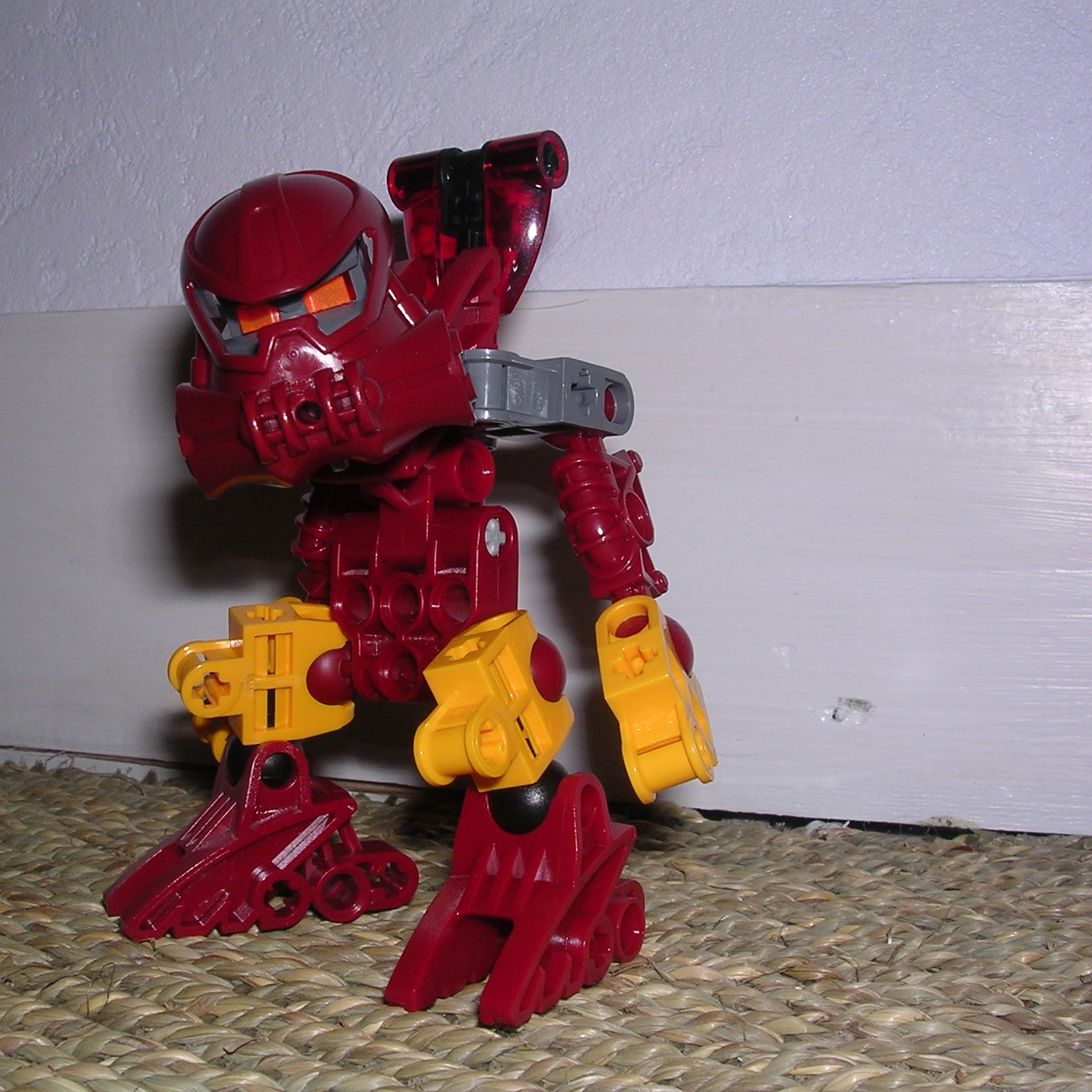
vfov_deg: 37.6
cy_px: 548
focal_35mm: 45
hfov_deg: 37.5
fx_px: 1606
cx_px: 471
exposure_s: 1/60.1
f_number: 5.6
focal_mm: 5.8
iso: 100
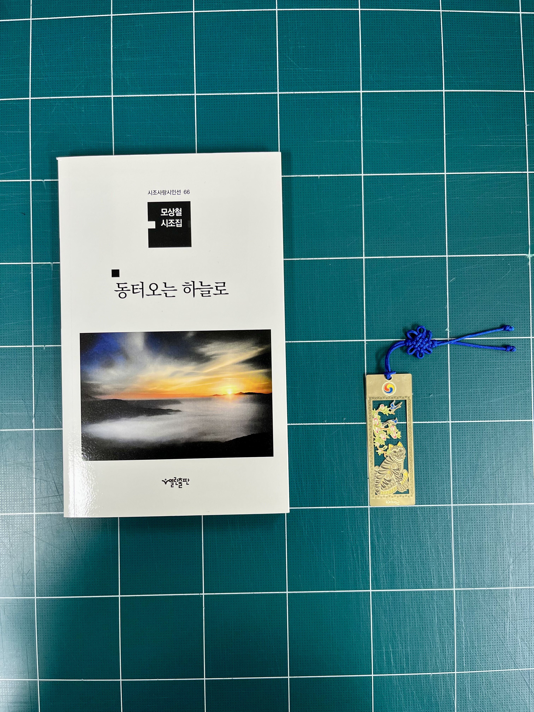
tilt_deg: -89.3
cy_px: 356
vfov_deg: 67.3
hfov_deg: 53.1
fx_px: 535
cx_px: 267
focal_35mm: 26
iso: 100
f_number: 1.6
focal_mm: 5.1
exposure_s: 1/120
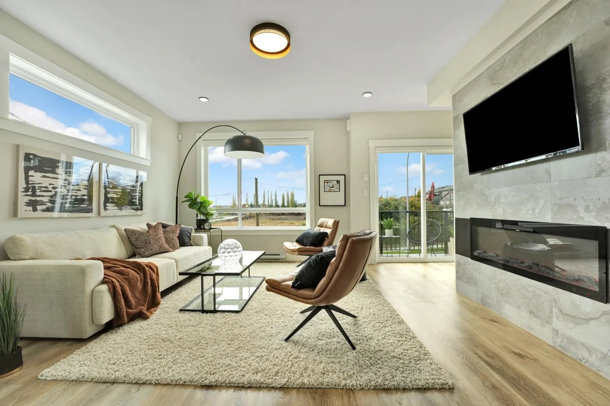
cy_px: 203
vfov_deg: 81.2
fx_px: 237
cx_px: 305
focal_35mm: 14
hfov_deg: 104.3
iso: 400
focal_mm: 14
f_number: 8
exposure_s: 1/200
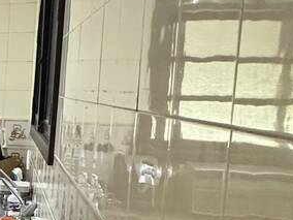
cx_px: -313
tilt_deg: -5.4
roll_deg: -1.6
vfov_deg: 20.7
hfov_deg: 17.7
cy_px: 145
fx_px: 601
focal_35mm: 71
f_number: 2.2
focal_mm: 2.22
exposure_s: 1/60
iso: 250
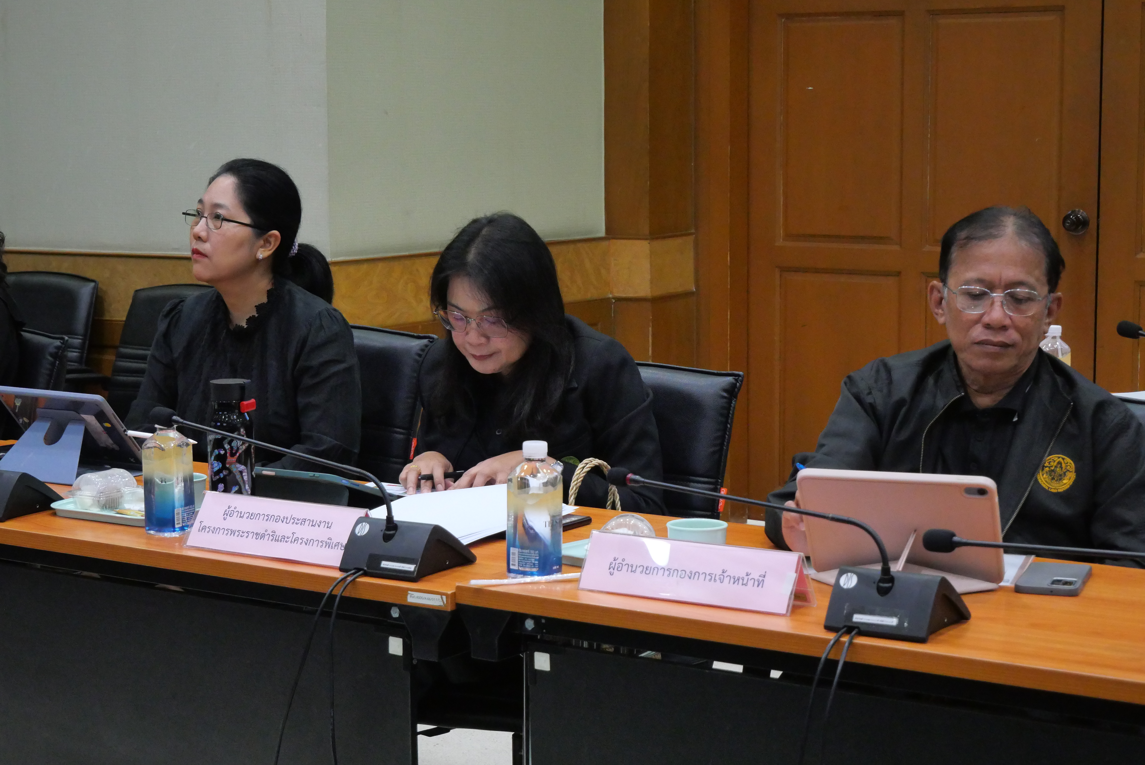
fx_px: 2100
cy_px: 382
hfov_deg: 30.5
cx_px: 572
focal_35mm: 66
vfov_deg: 20.6
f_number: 5
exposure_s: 1/100
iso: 3200
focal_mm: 32
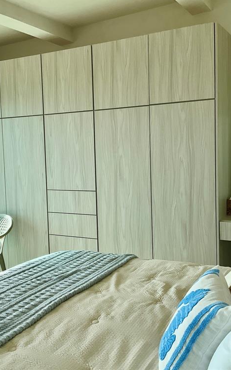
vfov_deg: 47.2
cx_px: 77
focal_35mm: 42
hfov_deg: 30.3
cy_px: 181
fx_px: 423
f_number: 1.8
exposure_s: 1/635
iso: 25
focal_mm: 3
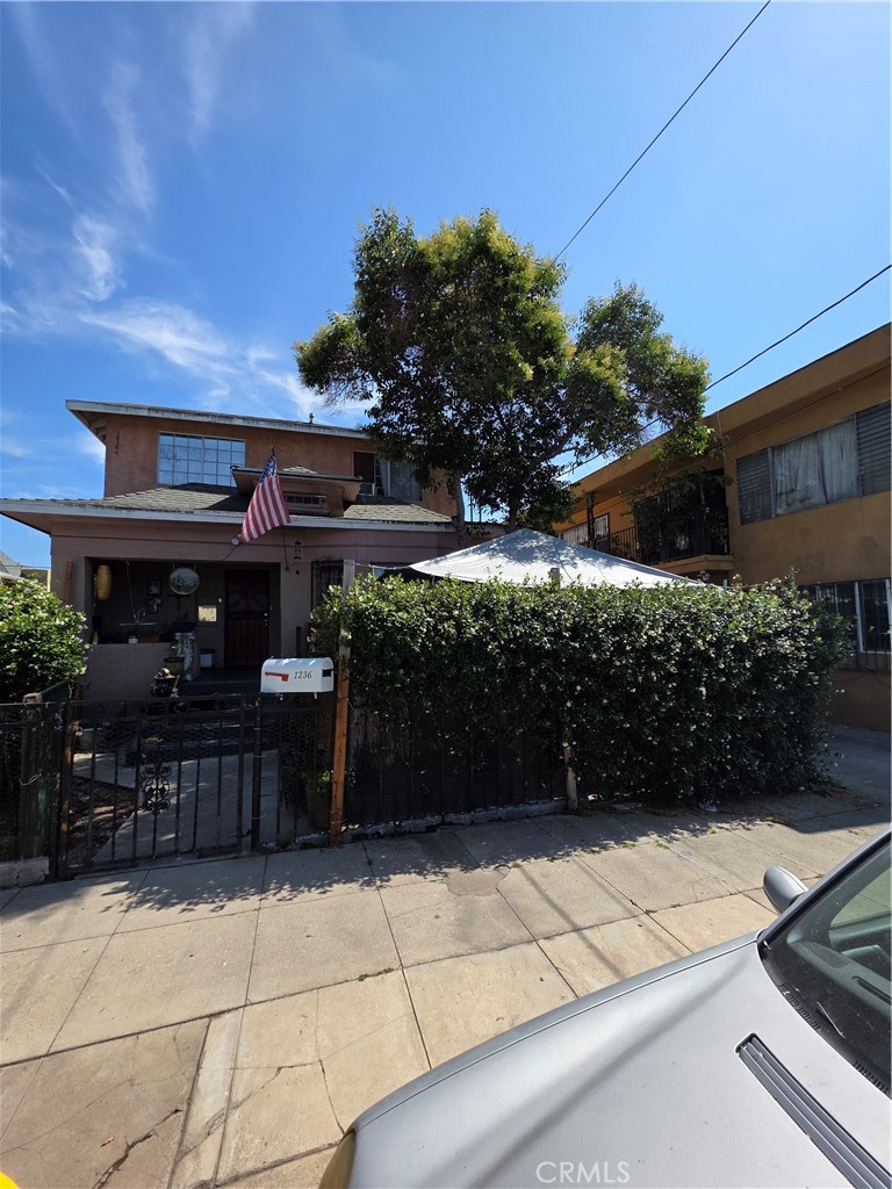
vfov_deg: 106.2
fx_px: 447
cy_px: 594
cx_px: 446
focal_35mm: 13
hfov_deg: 89.9
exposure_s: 1/2000
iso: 40
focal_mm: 2.2
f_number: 1.9
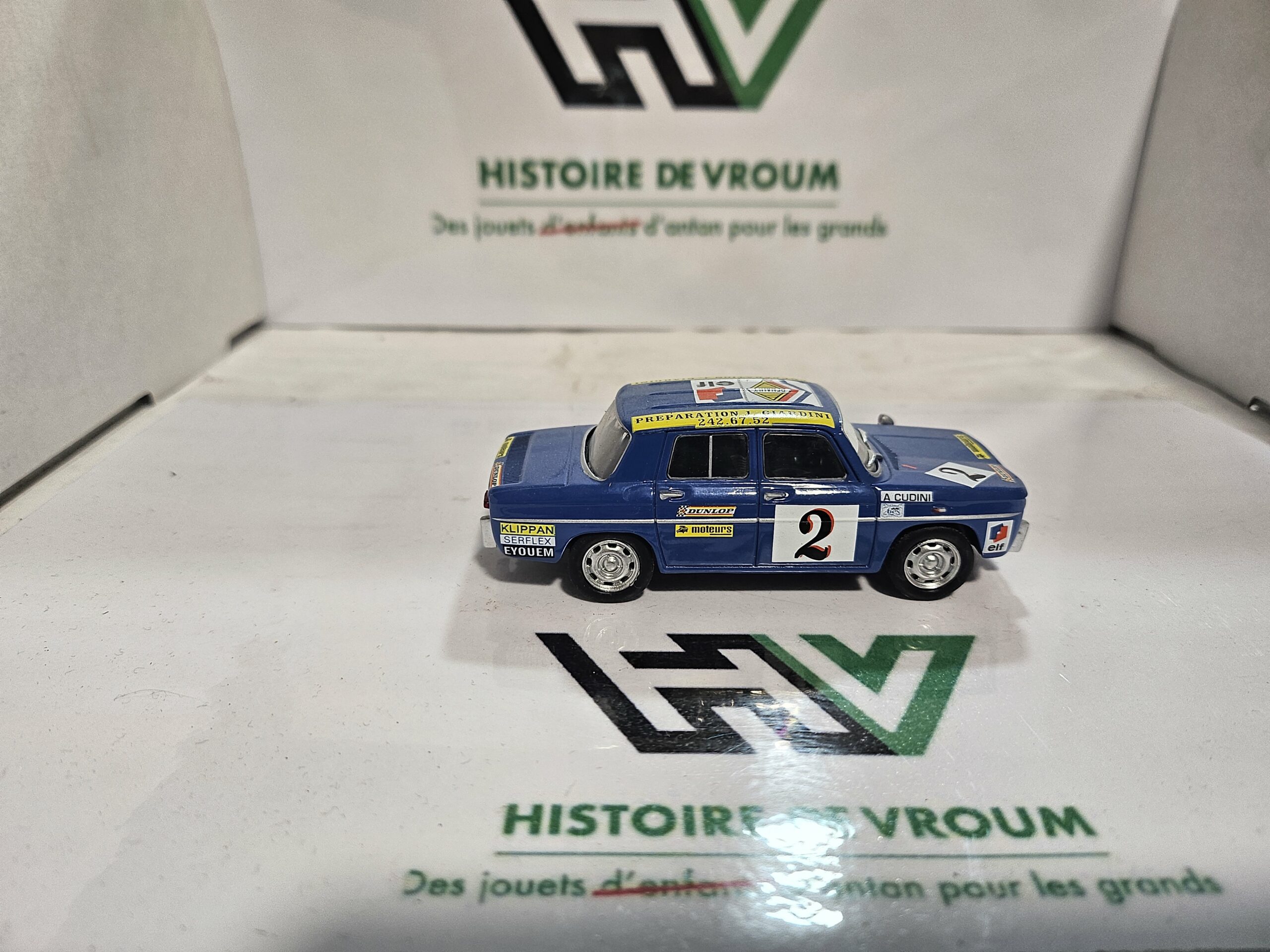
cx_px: 635
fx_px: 881
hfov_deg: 71.6
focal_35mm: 24
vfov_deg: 56.8
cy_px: 476
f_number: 1.8
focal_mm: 5
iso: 100
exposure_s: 1/100
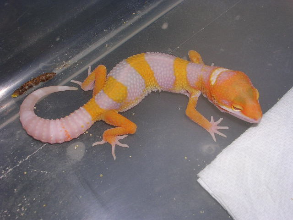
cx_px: 146
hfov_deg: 36.2
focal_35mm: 53
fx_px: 449
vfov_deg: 27.5
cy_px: 110
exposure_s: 1/60.1
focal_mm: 8
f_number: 6.4
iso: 50
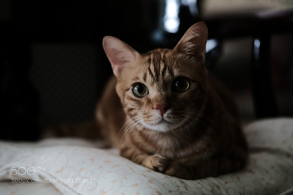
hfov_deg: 27.0
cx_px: 146
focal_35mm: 75
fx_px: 610
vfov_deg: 18.2
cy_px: 98
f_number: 2
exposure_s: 1/125
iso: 1600
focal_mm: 50
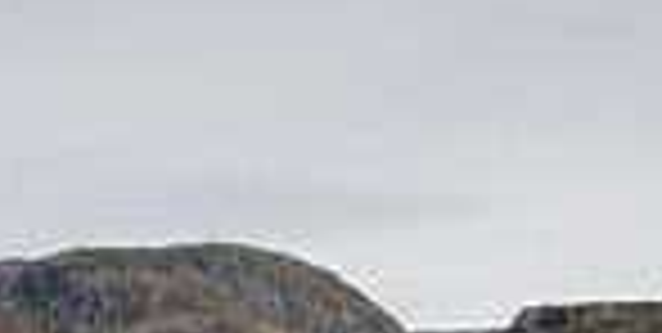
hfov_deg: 12.6
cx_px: 67
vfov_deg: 6.3
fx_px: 2980
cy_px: 510
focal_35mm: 174
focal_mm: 26
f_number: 13
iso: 100
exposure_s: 1/40
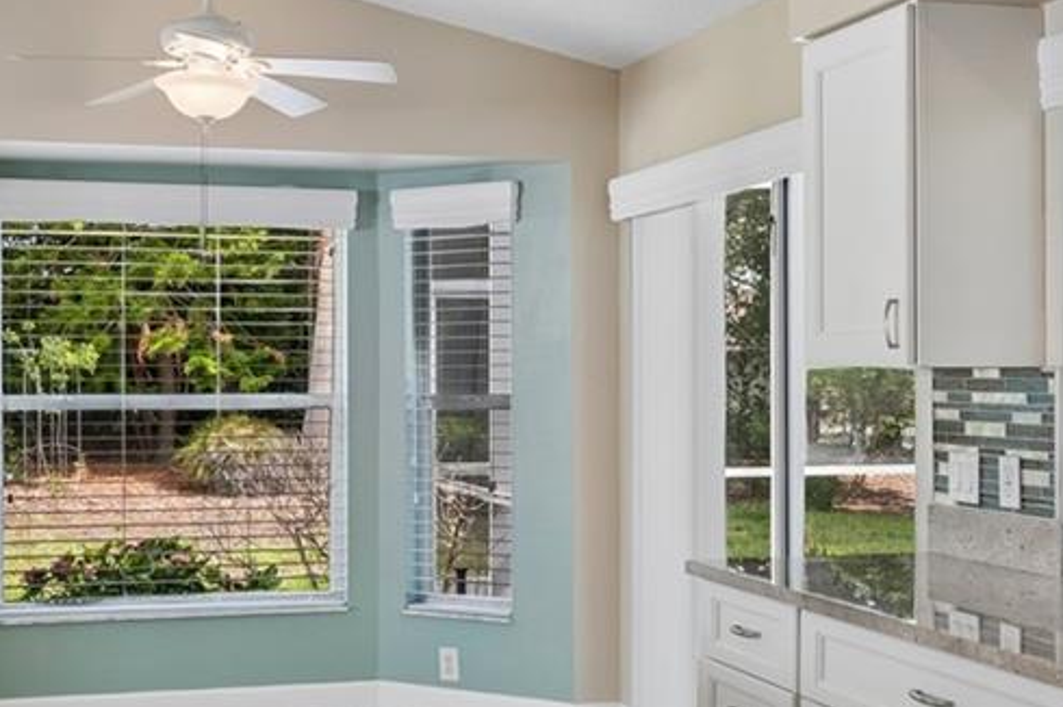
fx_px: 1446
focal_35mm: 49
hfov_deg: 40.3
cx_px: 466
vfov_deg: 27.5
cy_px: 351
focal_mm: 10
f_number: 7.1
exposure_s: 1/6
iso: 100
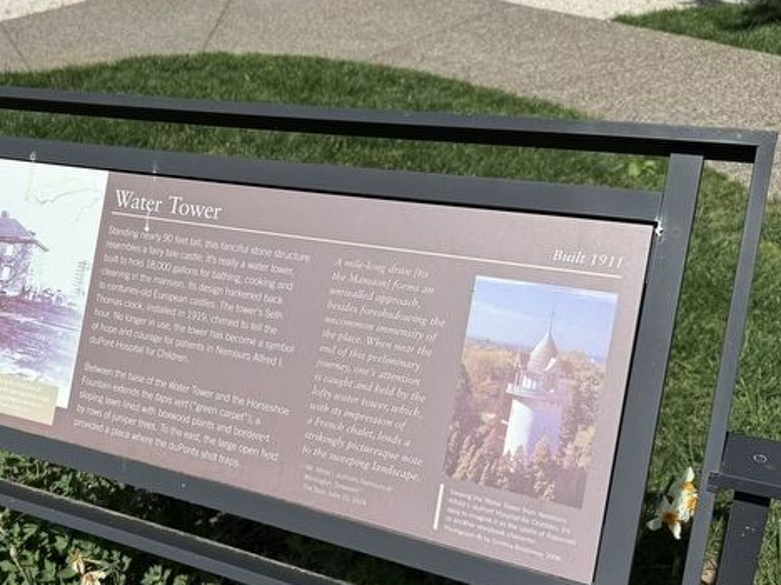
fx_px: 925
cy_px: 303
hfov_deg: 44.8
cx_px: 239
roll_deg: +3.7
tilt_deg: -26.7
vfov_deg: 35.1
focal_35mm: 41
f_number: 1.78
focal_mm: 6.76
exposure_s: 1/8130
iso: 80
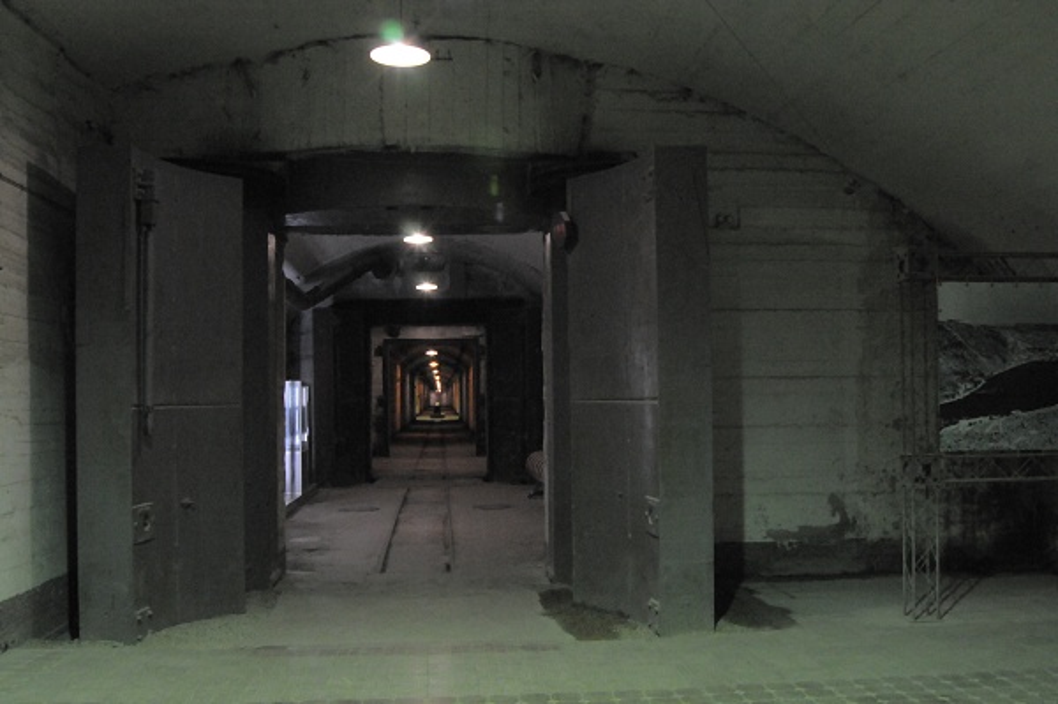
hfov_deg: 53.2
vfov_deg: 36.8
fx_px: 1057
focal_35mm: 36
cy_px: 352
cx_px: 529
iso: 3200
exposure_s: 1/20
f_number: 7.1
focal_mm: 24
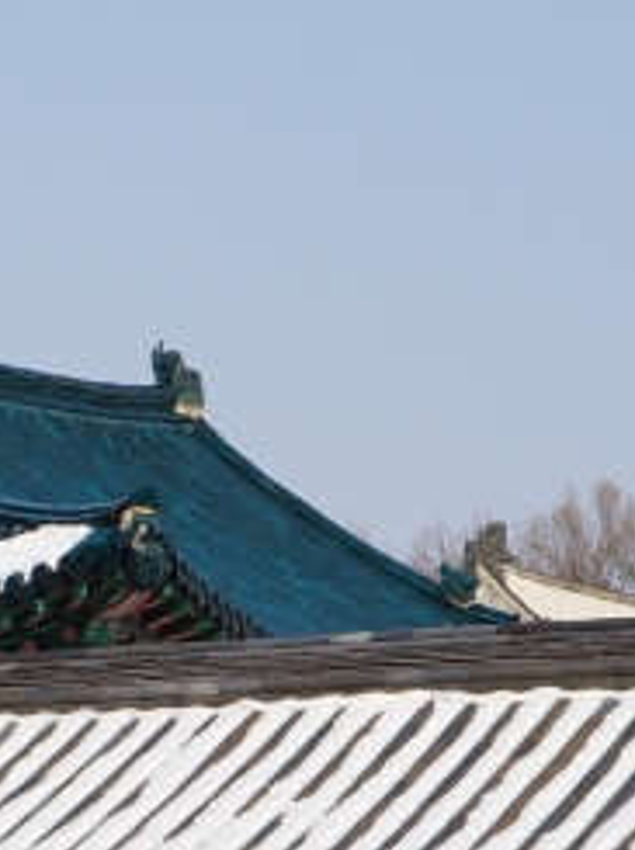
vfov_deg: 12.2
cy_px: 978
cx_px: -156
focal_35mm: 159
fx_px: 3898
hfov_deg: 9.2
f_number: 13
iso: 200
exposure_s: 1/250
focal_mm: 27
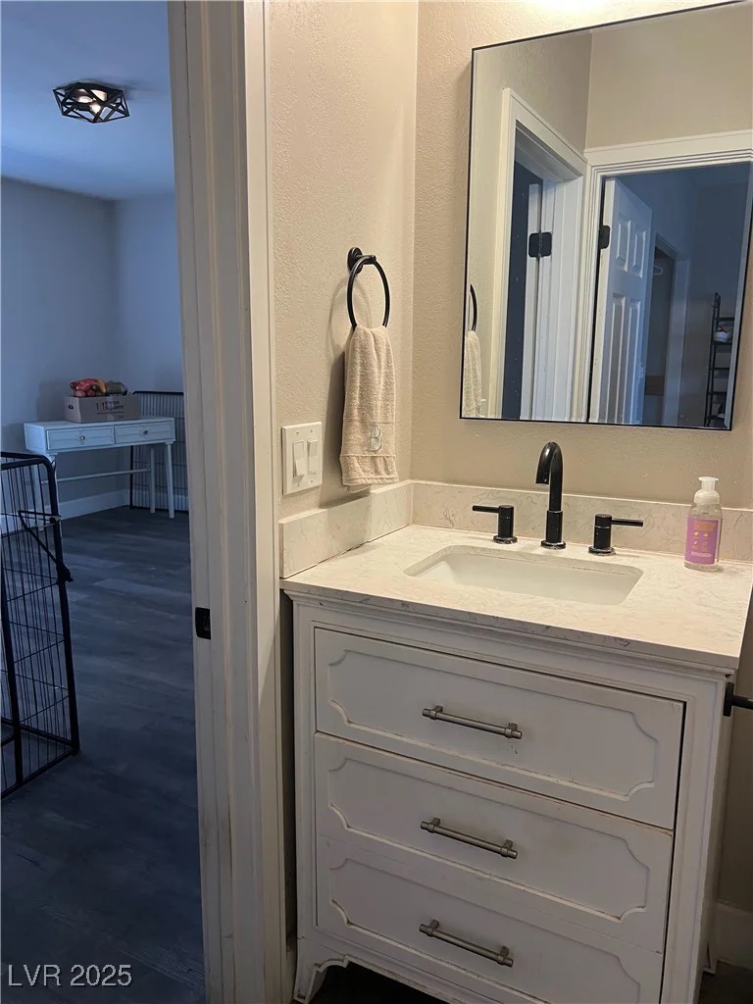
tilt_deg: -11.0
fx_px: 754
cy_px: 502
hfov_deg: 53.1
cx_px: 376
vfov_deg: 67.3
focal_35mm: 26
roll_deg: +2.0
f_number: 1.5
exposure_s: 1/60
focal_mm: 5.7
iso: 100
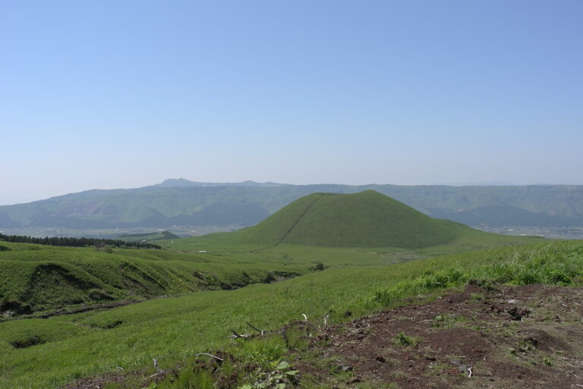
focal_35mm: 36
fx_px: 583
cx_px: 292
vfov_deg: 36.9
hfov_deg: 53.1
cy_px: 194
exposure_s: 1/640
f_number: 5.6
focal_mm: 24
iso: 100
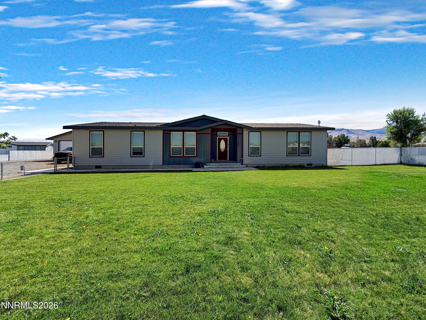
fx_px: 172
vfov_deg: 85.7
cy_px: 160
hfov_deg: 102.1
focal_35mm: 14
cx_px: 213
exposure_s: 1/1700
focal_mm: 2.22
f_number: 2.2
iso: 20
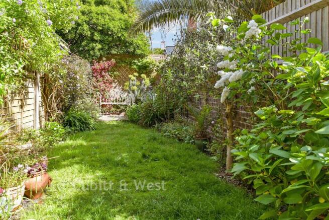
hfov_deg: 61.9
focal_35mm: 30
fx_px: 274
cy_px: 110
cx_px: 164
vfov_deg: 43.6
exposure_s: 1/125
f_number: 8
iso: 200
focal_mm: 20
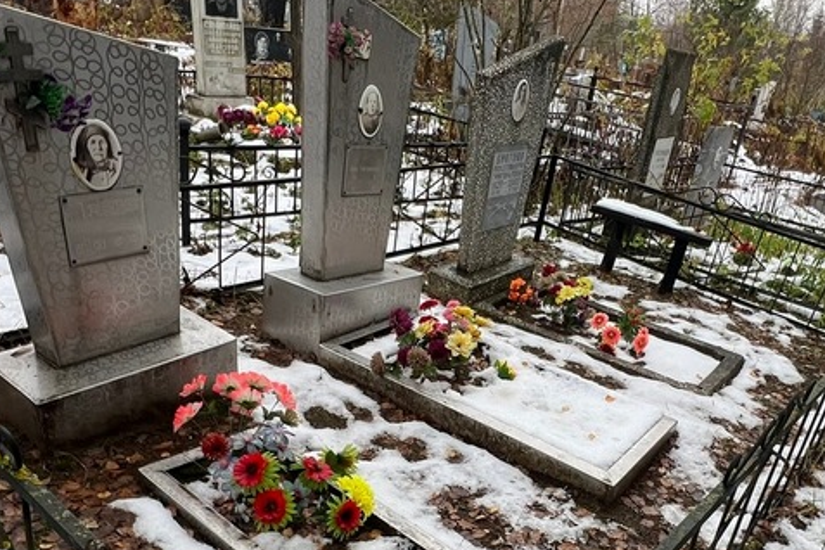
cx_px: 479
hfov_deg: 63.3
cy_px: 410
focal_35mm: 29
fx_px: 665
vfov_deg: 43.6
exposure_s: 1/99
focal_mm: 1.57
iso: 32
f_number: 1.8
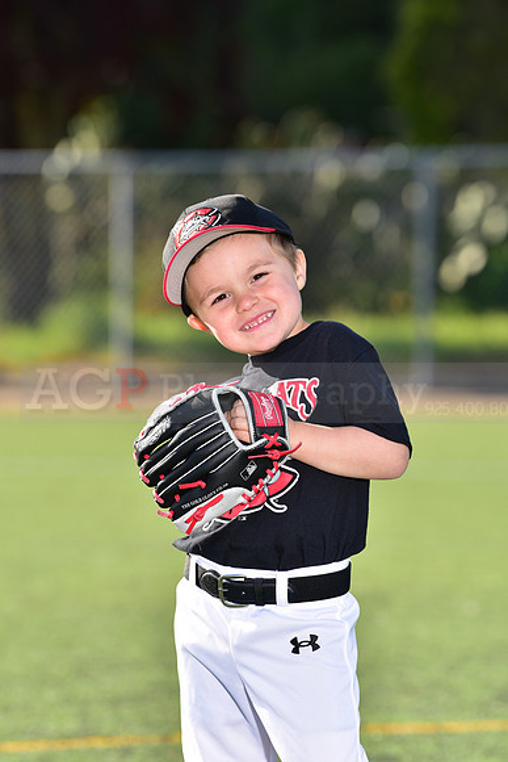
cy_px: 381
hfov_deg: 6.9
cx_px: 254
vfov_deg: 10.3
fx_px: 4230
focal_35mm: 200
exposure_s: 1/250
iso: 80
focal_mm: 200
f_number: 5
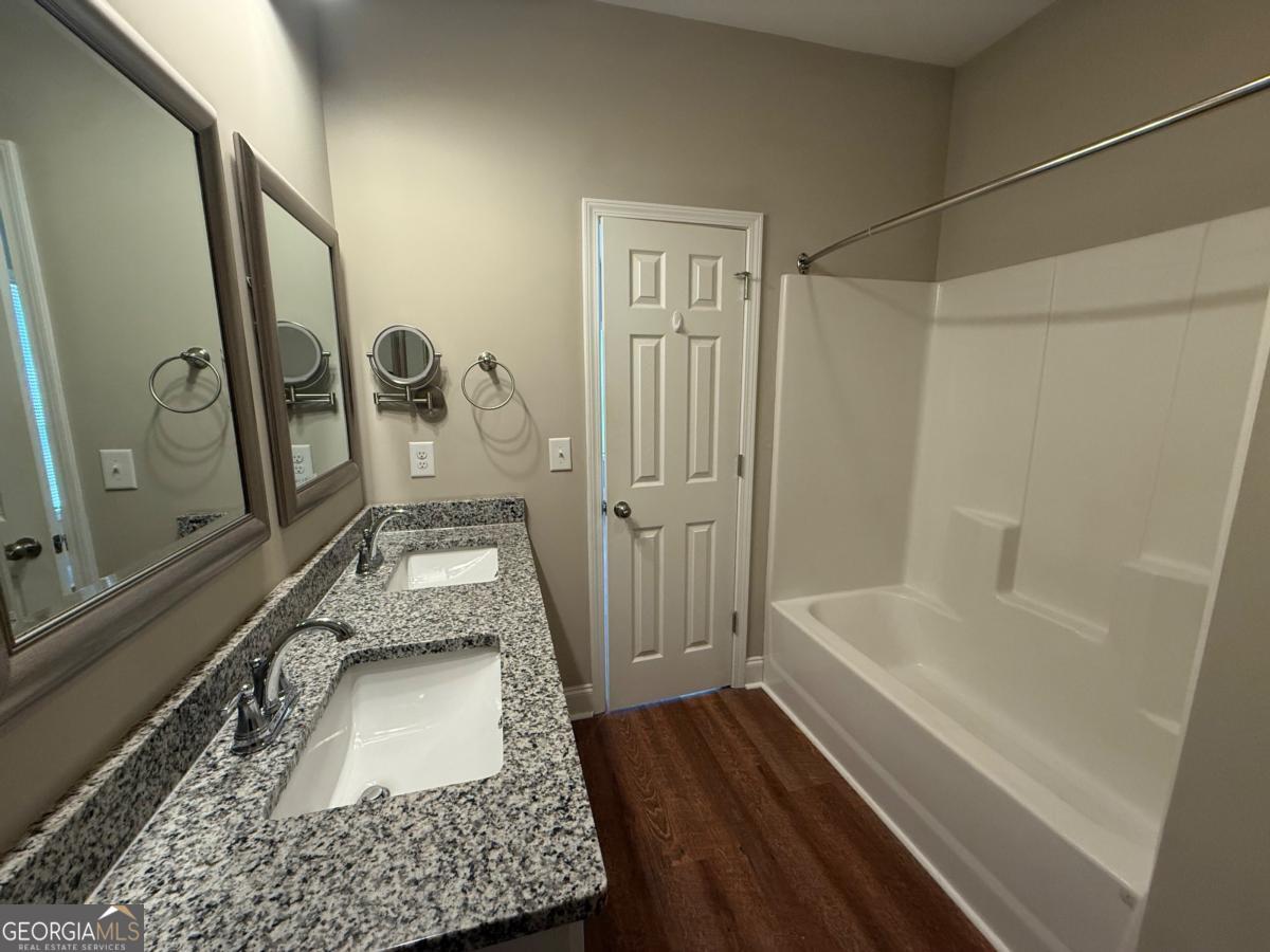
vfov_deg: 85.7
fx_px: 514
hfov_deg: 102.1
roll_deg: +0.3
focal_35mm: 14
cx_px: 635
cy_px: 476
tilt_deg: -10.8
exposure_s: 1/120
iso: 250
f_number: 2.2
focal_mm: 2.22
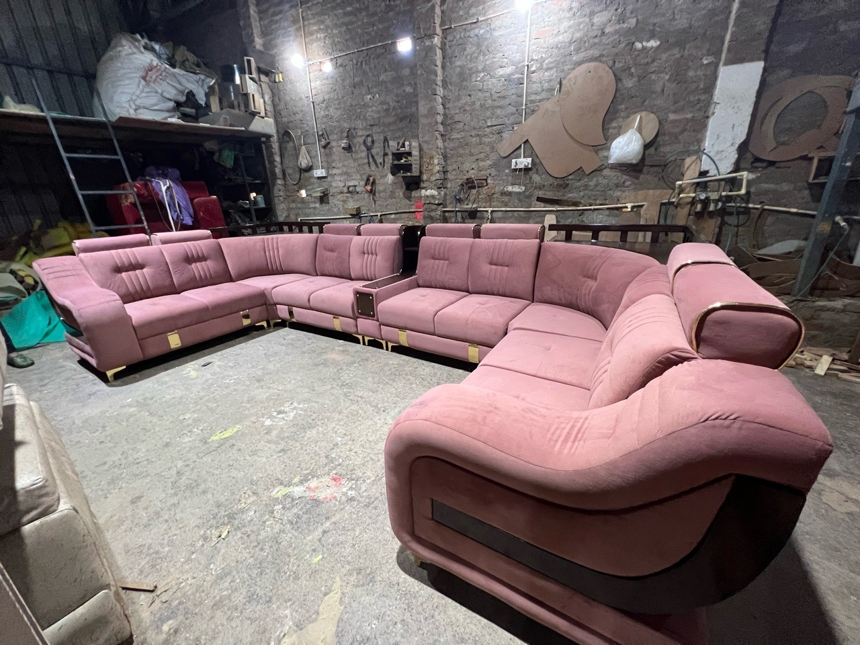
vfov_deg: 89.9
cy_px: 322
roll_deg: +0.7
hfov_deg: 106.2
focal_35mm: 13
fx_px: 323
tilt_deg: -19.9
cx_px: 430
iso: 400
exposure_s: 1/50
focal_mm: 1.57
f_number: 1.8
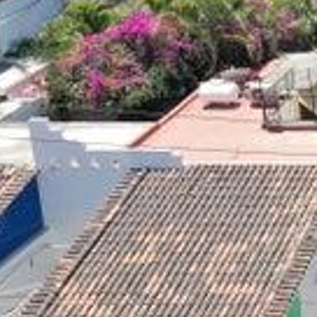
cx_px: 811
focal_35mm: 126
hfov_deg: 11.1
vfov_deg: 13.6
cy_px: -26
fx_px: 1305
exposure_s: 1/320
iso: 100
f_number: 5.6
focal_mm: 10.26
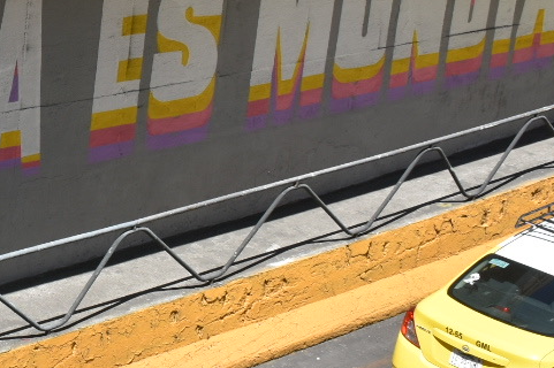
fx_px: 1399
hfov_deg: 20.5
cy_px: 22
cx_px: -155
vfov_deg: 14.8
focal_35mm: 91
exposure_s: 1/500
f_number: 8
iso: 200
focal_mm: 18
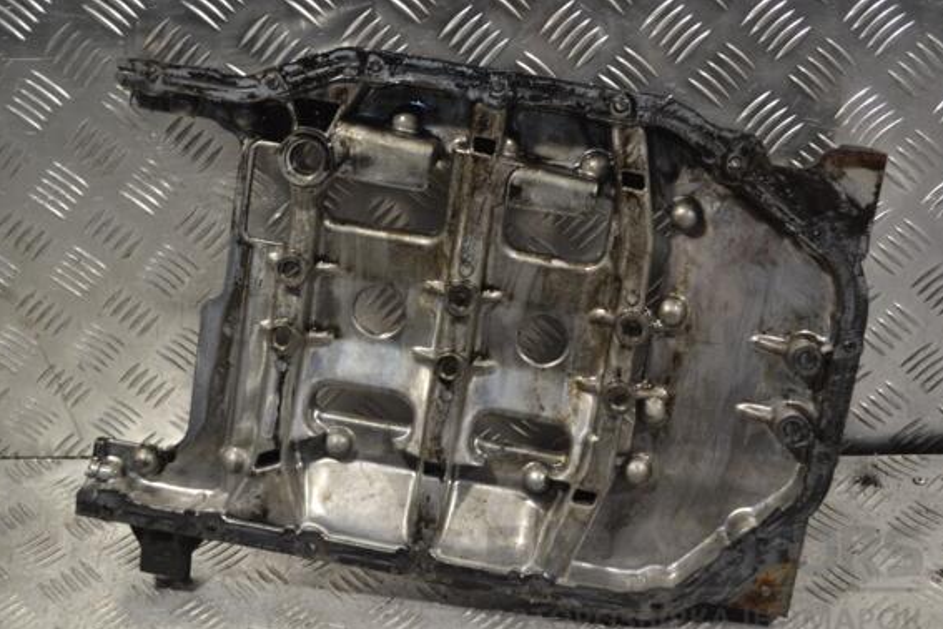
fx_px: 1414
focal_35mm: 54
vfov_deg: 25.1
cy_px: 329
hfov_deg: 36.9
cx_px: 456
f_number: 5
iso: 400
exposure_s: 1/100
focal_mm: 34
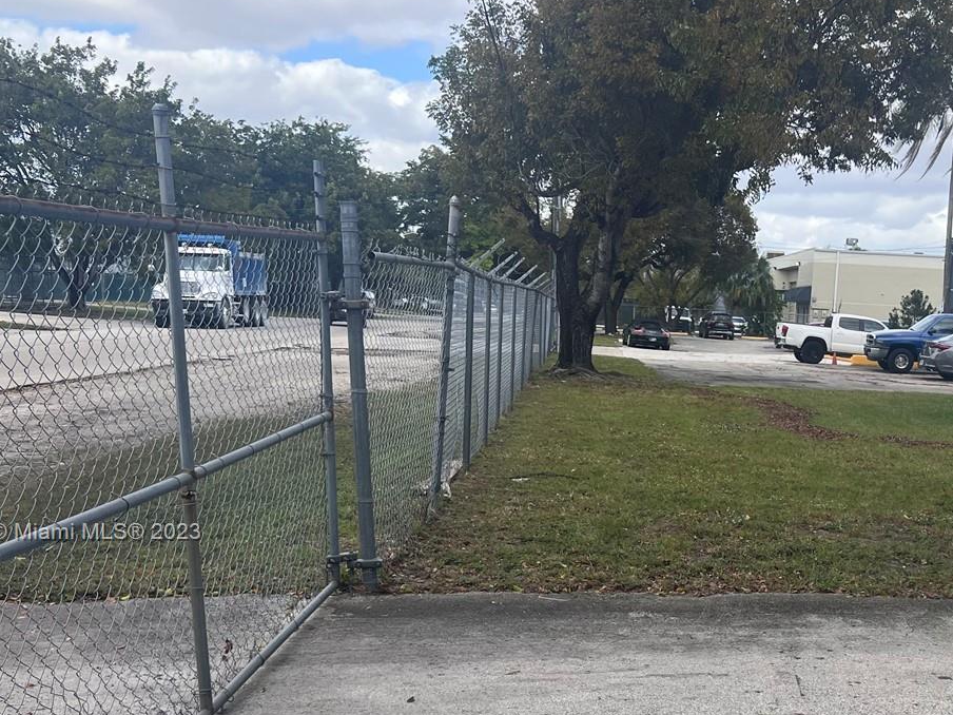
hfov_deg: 40.2
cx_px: 707
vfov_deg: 31.0
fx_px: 1266
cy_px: 534
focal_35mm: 46
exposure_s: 1/1431
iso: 50
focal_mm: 5.7
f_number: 1.5
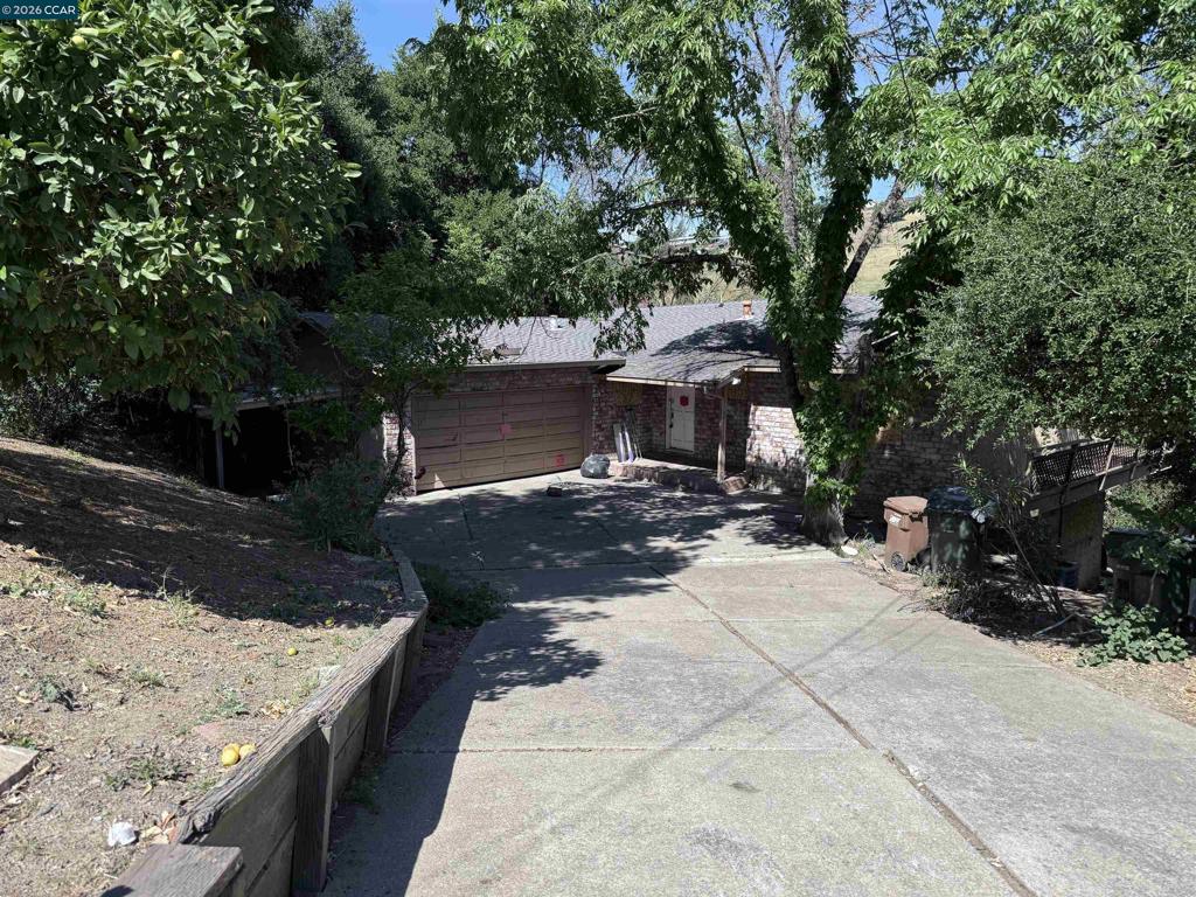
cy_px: 448
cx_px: 598
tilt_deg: -10.1
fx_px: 829
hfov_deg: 71.6
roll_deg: +1.7
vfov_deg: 56.8
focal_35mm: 24
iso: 80
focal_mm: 6.76
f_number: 1.78
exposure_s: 1/2445
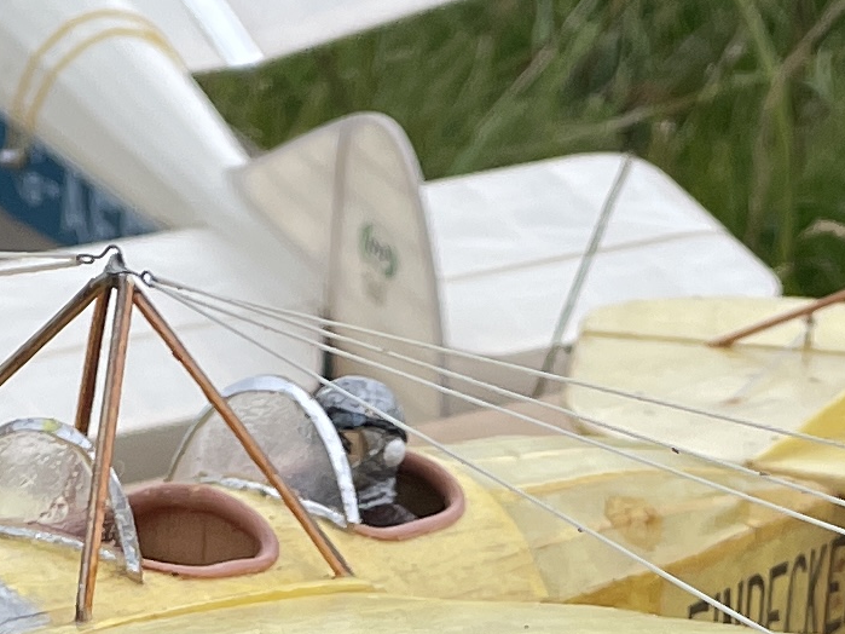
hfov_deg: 13.1
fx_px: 3661
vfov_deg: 9.6
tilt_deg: -27.3
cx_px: 637
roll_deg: -1.8
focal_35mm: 150
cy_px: 997
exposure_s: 1/2257
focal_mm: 4.2
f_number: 1.6
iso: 32
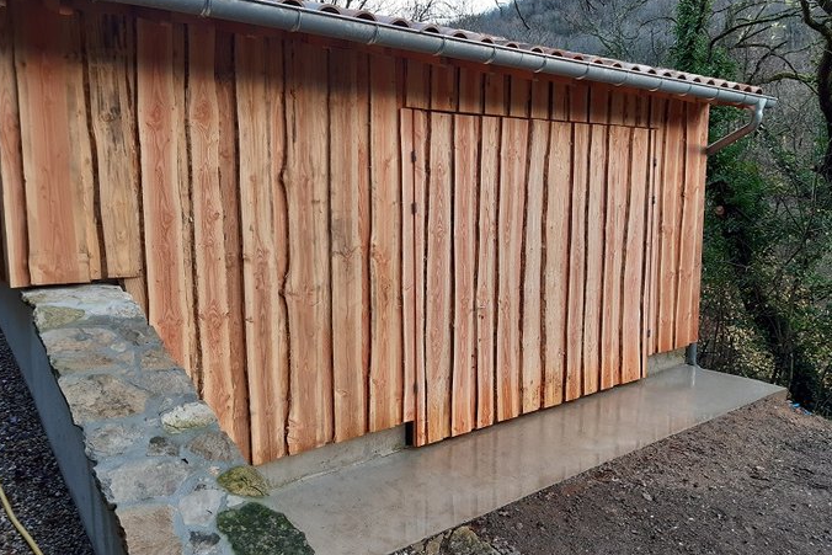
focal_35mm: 28
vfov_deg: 46.4
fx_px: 647
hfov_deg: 65.5
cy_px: 268
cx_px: 418
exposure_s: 1/50
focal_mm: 3.92
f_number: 1.7
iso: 40
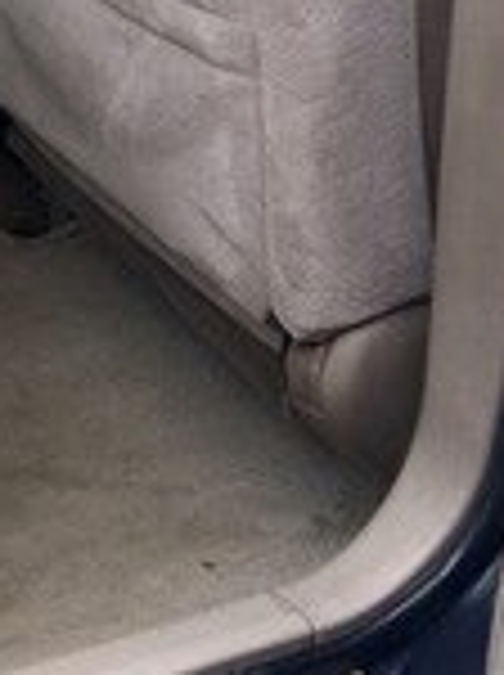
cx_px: -266
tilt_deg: -19.8
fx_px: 1869
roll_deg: -1.1
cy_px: -122
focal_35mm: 96
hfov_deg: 14.3
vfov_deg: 19.4
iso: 25
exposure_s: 1/227
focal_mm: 4.15
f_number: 2.2
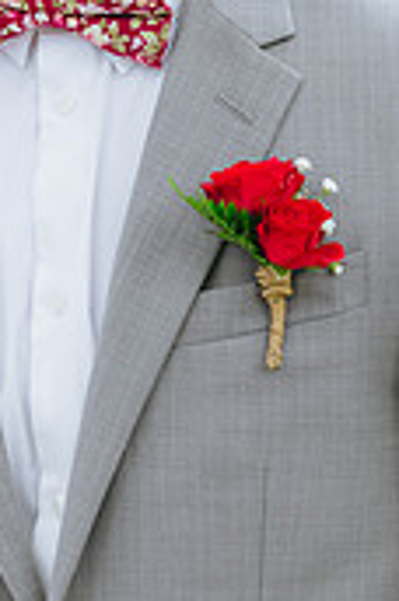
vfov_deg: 9.2
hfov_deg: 6.1
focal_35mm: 223
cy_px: 87
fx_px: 3722
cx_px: 178
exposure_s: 1/160
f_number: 3.5
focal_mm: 85
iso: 80
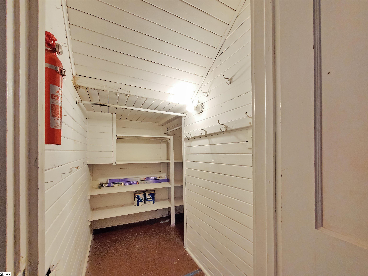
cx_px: 184
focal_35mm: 13
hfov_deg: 106.2
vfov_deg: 89.9
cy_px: 138
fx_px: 138
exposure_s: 1/60
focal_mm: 1.8
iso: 100
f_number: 2.2
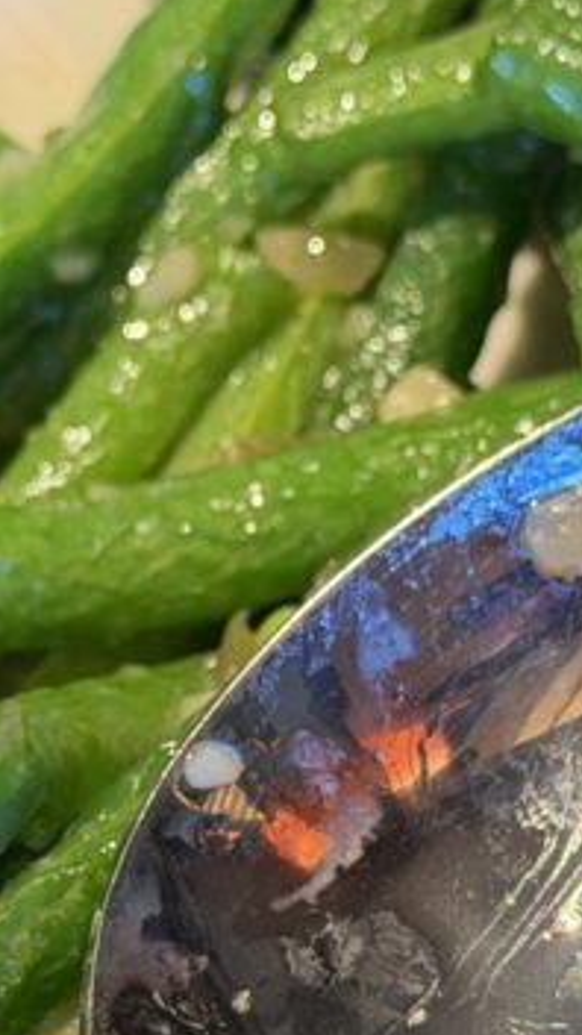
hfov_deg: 8.0
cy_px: 785
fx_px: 4170
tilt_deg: -46.8
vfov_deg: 14.1
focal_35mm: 152
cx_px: 467
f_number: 1.78
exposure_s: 1/60
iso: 250
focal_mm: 6.76
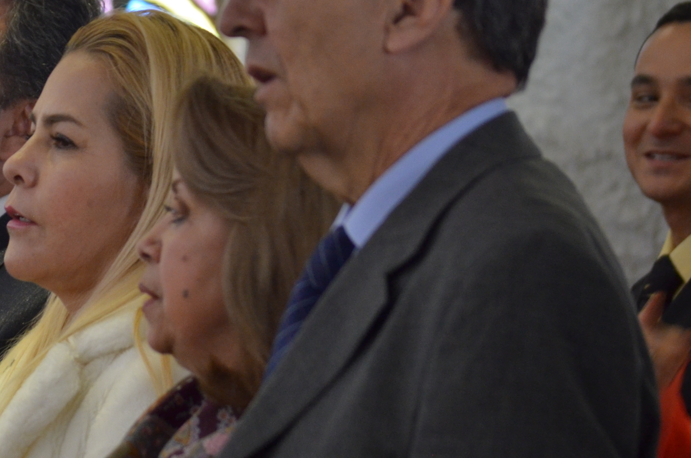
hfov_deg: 5.5
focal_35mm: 375
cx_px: 14
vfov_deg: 3.6
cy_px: 251
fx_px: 7183
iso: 800
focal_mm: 110
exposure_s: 1/30
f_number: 4.5
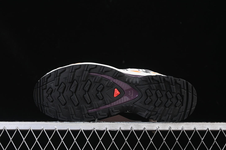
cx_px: 113
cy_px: 75
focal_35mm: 75
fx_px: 471
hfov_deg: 27.0
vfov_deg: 18.2
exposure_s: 1/60
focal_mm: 50
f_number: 6.3
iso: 160
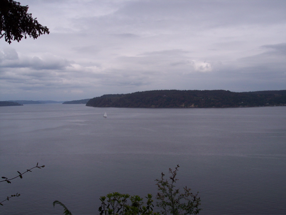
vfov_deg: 37.7
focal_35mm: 38
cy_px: 108
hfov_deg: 49.0
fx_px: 314
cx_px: 143
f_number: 4.8
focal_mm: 8
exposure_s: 1/1000
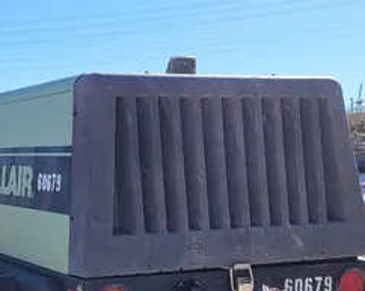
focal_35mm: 77
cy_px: 239
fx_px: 831
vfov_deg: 19.6
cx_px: 68
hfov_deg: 24.3
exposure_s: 1/1849
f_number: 1.8
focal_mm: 5.4
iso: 40
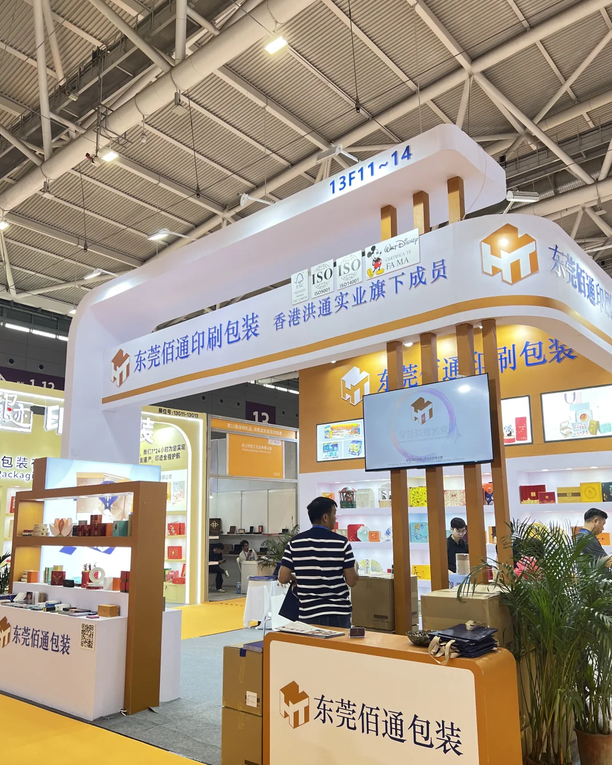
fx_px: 634
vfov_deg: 62.1
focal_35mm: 28
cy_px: 419
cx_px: 304
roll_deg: -0.1
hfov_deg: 51.5
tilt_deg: +9.0
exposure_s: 1/100
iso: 125
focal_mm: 5.7
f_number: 1.5
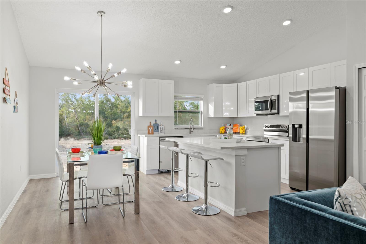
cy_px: 122
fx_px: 264
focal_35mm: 26
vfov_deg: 49.6
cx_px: 183
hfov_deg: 69.4
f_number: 9.5
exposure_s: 1/6
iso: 100
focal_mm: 26
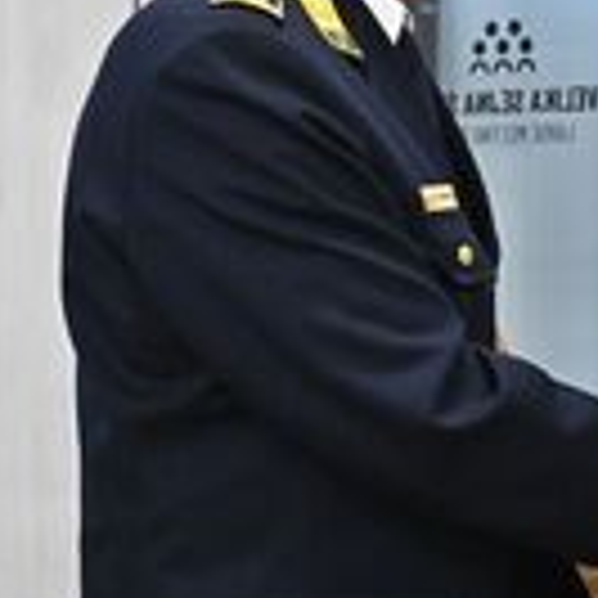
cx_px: 881
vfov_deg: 17.2
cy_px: 256
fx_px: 1974
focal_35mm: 101
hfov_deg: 15.9
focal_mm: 35
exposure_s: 1/80
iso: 5000
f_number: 5.6
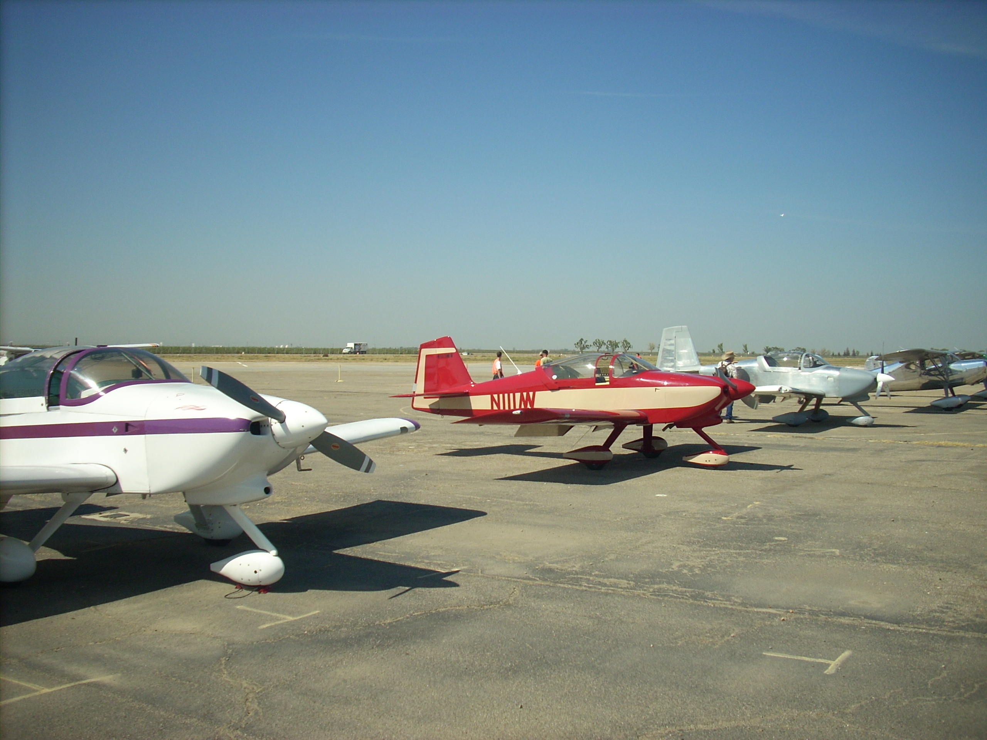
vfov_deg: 38.7
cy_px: 370
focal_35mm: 37
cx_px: 494
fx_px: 1055
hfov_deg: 50.1
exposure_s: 1/386
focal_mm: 6.2
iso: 64
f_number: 5.6
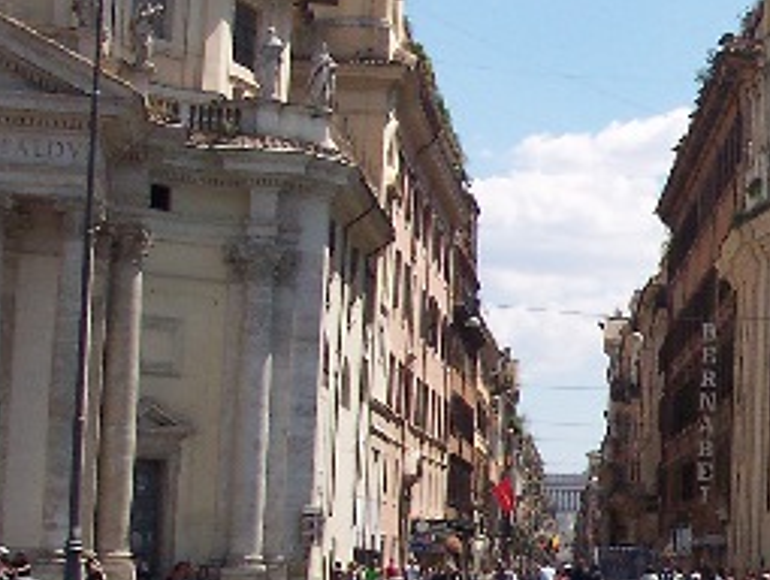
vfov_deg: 12.5
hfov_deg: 15.4
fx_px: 2651
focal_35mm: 119
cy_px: 344
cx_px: 1120
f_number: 4.8
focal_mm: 8
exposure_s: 1/700
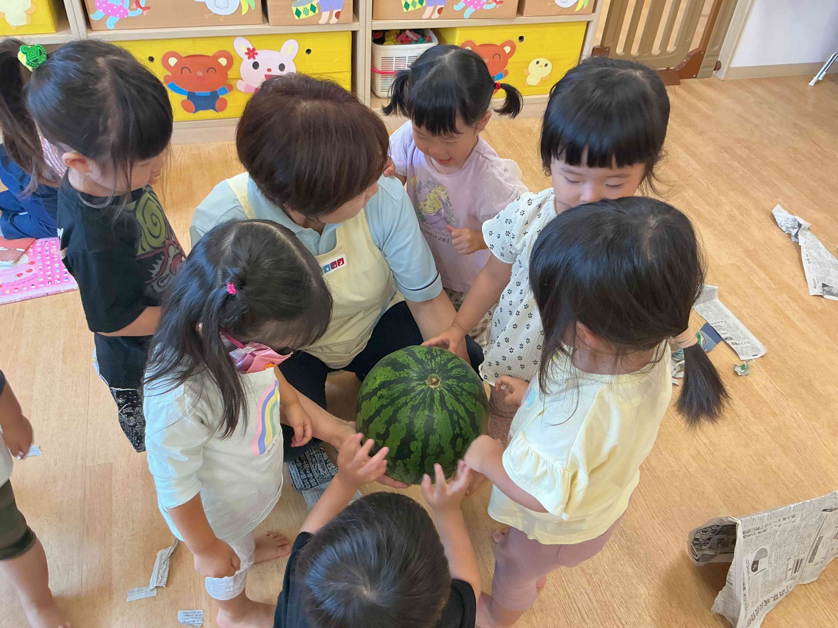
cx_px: 419
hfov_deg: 61.7
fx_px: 702
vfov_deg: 48.2
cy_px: 314
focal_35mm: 29
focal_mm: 3
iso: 80
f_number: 1.8
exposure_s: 1/60
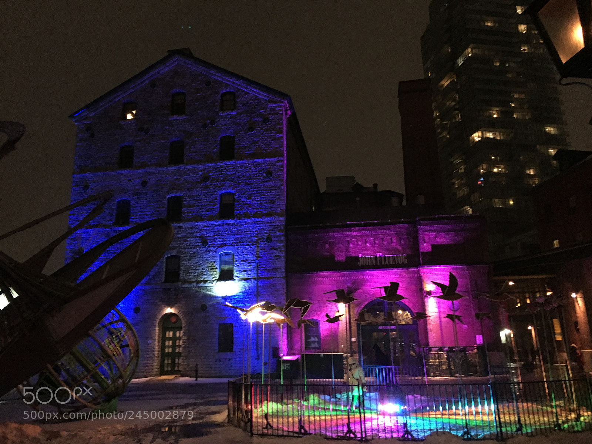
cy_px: 222
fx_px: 496
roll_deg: +0.7
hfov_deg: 61.7
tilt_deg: +17.1
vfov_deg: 48.2
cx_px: 296
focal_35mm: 29
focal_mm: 4.15
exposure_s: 1/15
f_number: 2.2
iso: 400
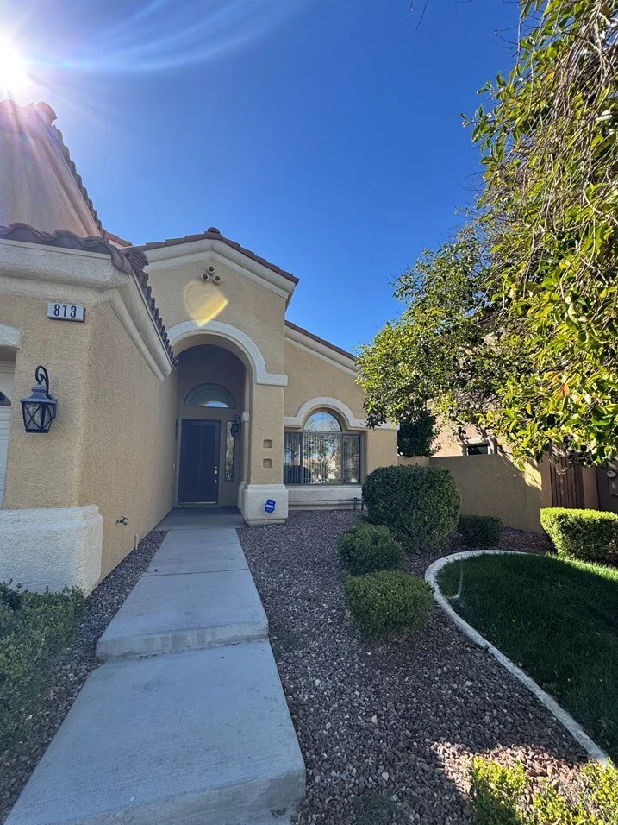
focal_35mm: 15
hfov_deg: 81.7
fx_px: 357
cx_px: 315
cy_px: 430
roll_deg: +0.2
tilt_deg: +7.2
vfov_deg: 98.1
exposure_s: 1/821
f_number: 2.2
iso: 40
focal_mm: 2.22
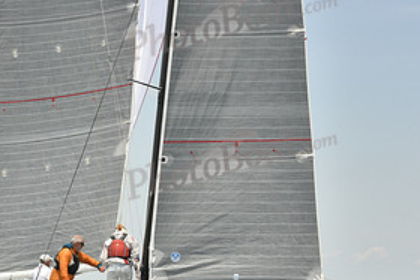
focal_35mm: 145
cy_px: 260
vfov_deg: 9.4
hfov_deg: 14.0
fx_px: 1692
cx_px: 50
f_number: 8
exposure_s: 1/1600
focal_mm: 70
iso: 400
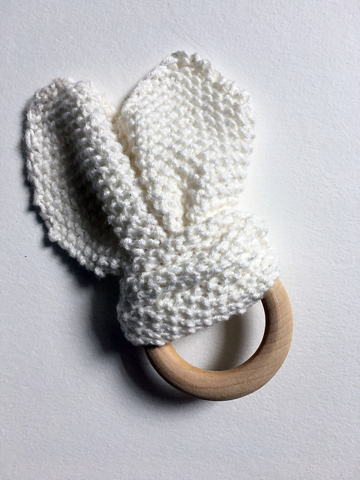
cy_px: 240
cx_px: 180
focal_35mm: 29
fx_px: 402
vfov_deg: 61.7
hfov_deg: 48.2
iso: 40
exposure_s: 1/15
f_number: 2.2
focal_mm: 4.15
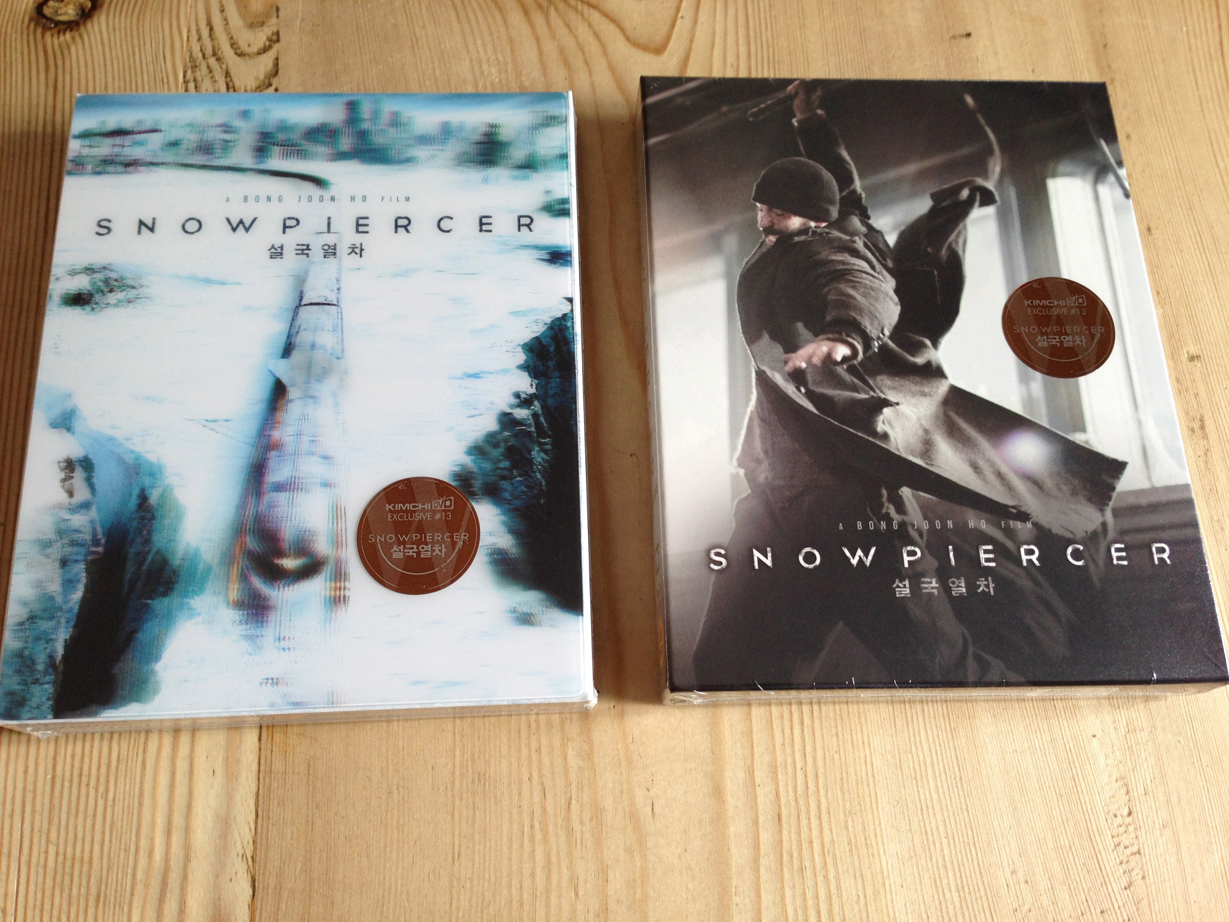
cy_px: 461
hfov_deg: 55.4
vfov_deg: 42.9
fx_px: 1172
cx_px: 614
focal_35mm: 33
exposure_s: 1/30
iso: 64
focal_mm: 4.12
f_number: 2.4
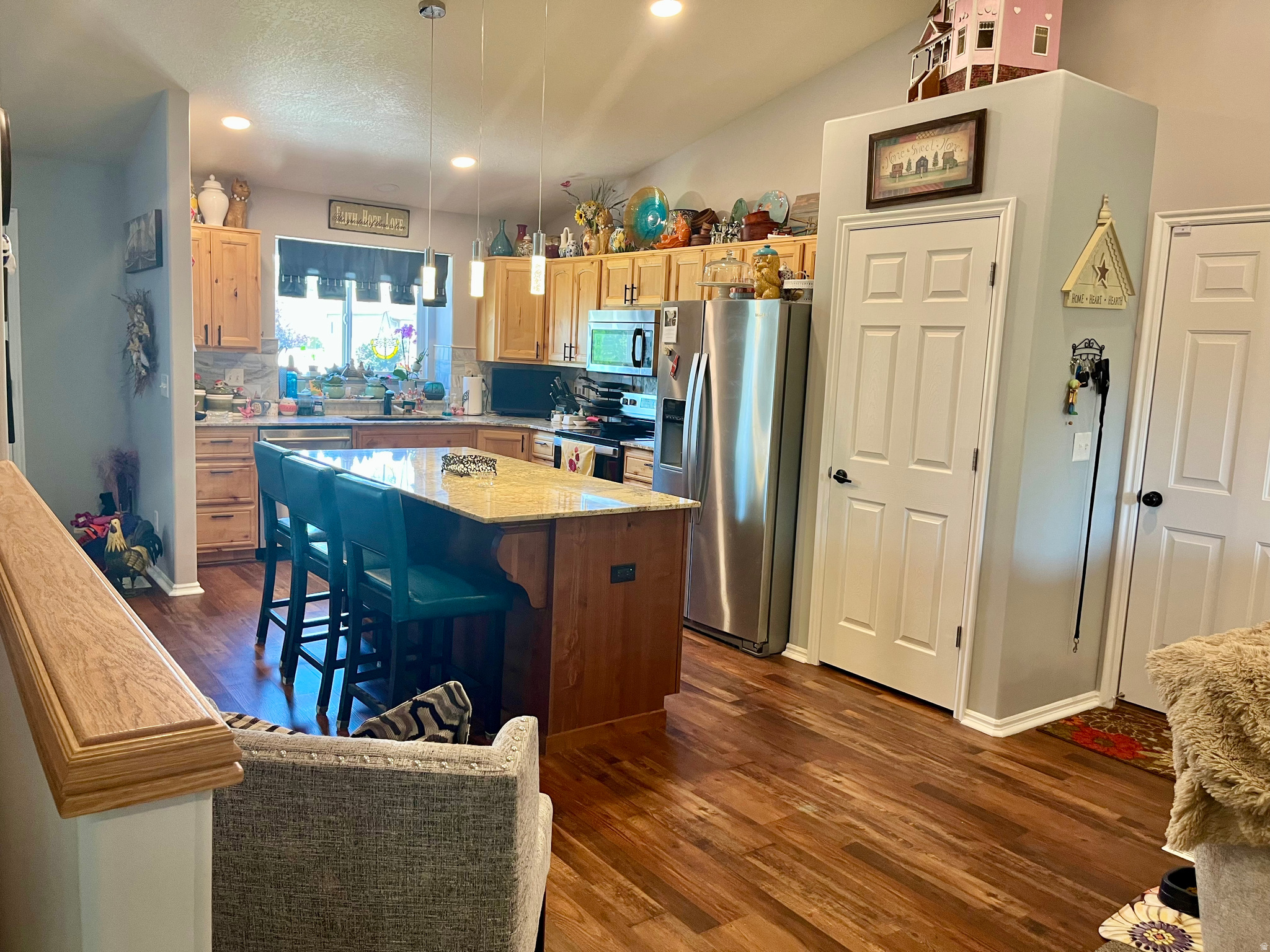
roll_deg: -2.8
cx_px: 635
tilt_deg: -8.1
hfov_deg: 67.3
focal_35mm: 26
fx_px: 954
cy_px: 476
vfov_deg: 53.1
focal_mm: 5.1
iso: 125
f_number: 1.6
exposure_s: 1/60
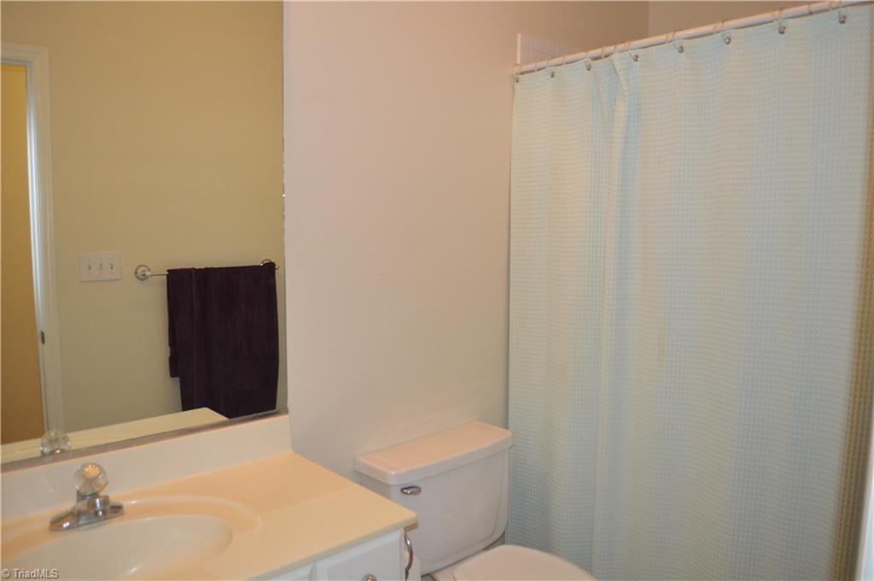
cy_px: 290
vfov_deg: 47.8
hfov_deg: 67.4
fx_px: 655
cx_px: 437
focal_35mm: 27
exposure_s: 1/60
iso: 800
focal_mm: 18
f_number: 3.5
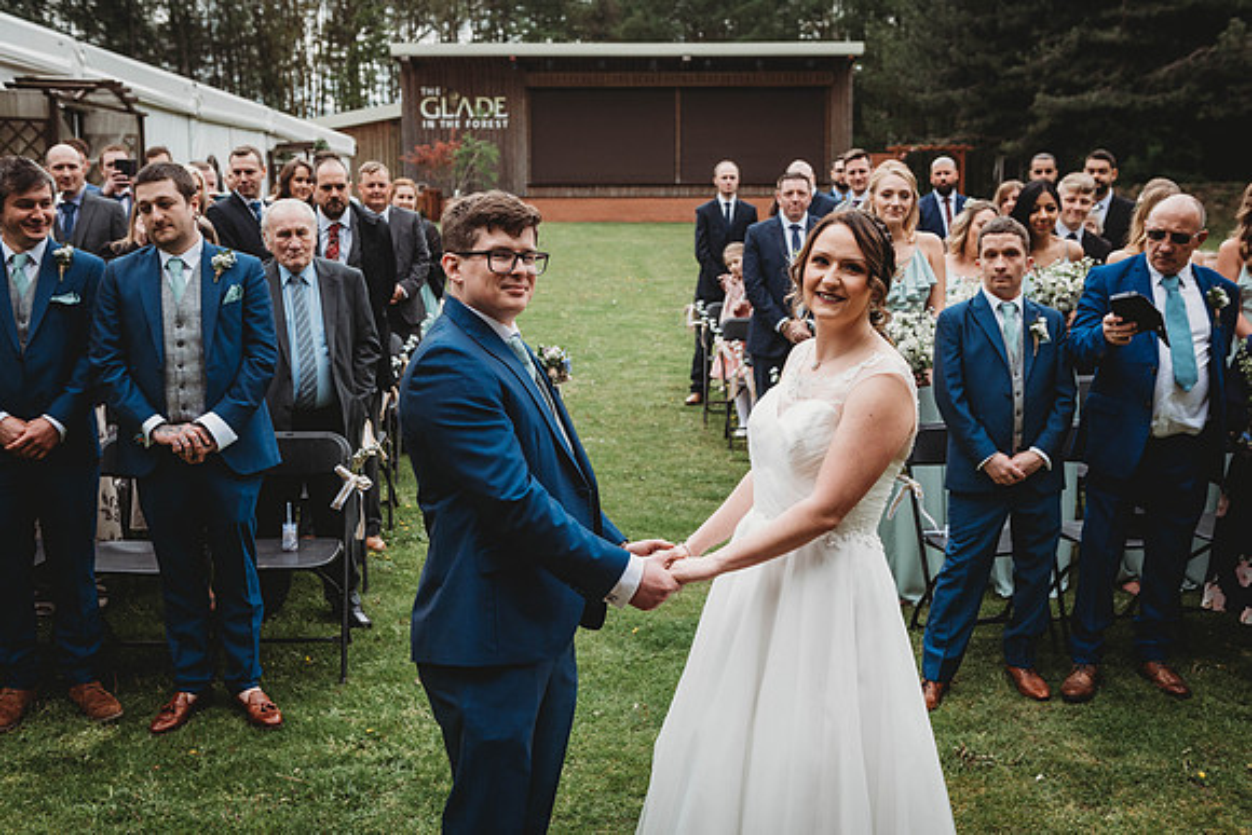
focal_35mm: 40
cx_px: 626
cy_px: 418
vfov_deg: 33.5
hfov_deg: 48.5
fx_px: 1389
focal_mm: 38
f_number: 4.5
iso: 200
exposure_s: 1/1000
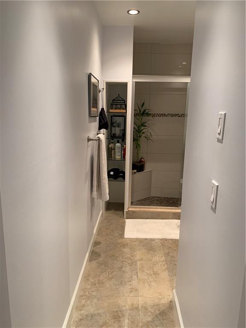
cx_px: 123
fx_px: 246
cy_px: 164
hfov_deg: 53.1
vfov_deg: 67.3
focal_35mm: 26
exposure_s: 1/60
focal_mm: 4.25
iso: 125
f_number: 1.8
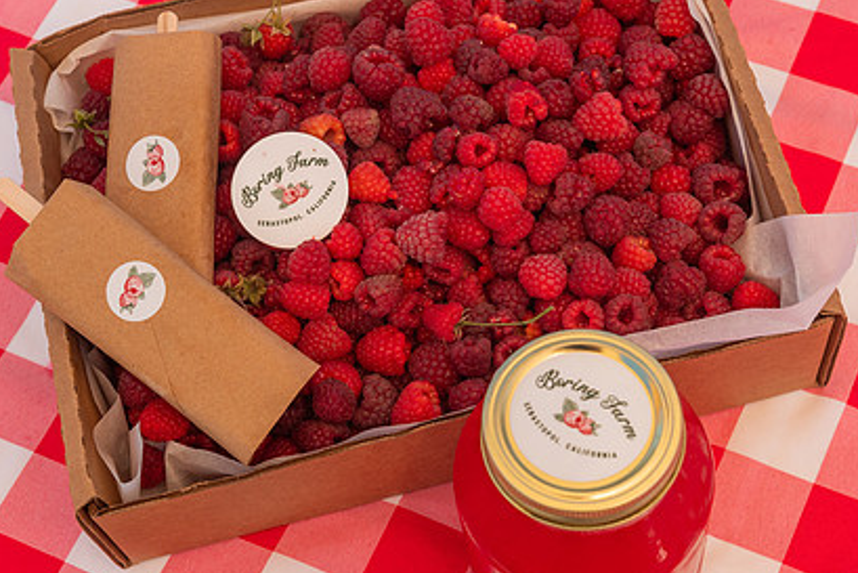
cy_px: 289
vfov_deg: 20.0
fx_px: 1621
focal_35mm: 68
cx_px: 451
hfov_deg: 29.6
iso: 500
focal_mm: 48
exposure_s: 1/800
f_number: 6.3
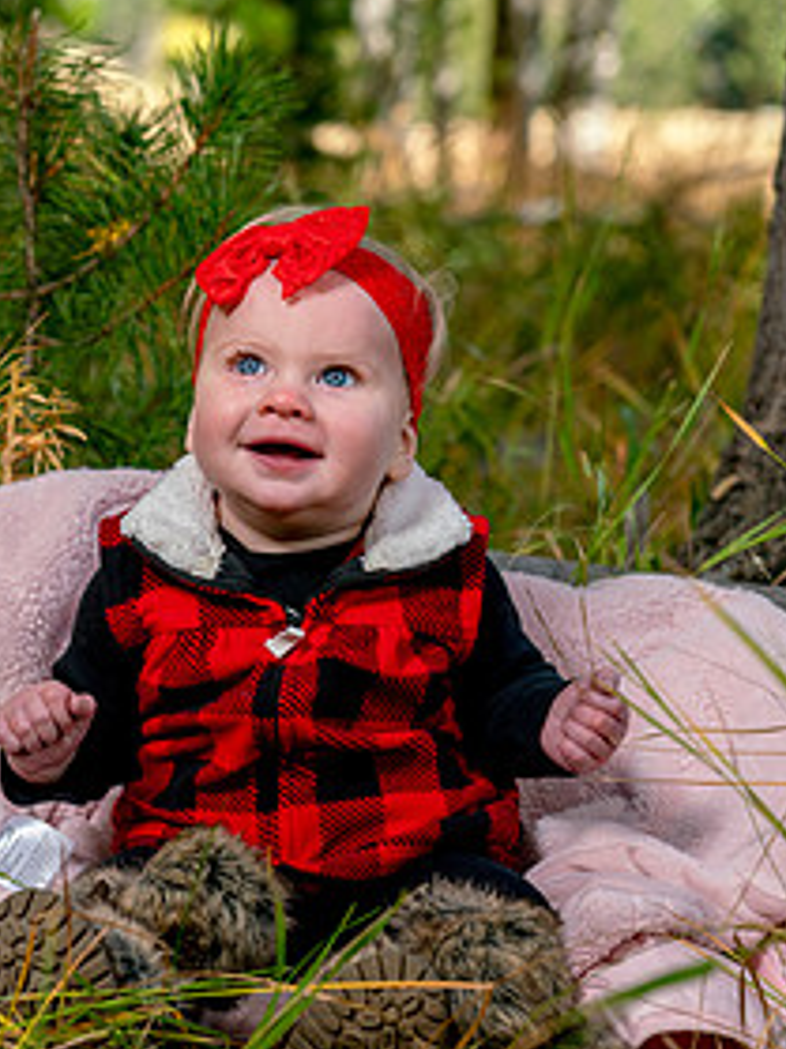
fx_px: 2818
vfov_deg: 21.1
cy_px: 635
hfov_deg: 15.9
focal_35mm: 93
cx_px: 305
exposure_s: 1/640
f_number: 4.5
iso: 160
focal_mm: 60
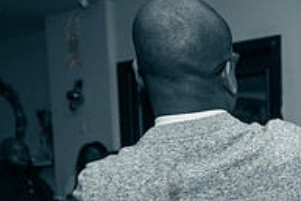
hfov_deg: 24.9
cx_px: 374
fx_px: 602
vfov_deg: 17.7
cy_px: 266
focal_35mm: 72
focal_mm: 24
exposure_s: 1/250
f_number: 4.5
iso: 2000
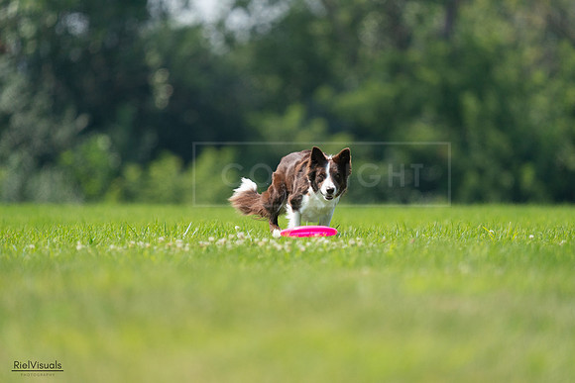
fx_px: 8547
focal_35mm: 535
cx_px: 288
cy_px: 192
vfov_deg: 2.6
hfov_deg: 3.9
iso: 1600
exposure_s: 1/4000
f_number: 6.3
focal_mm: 535
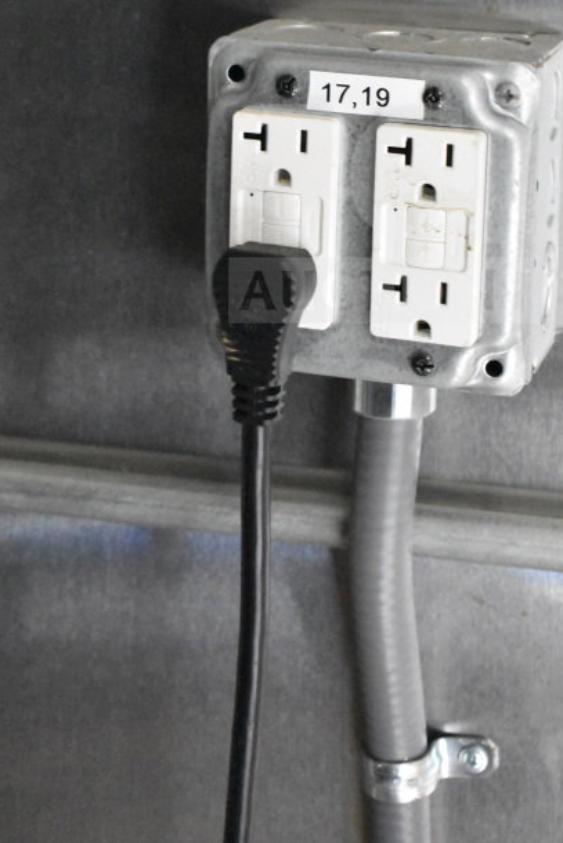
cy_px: 214
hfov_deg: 15.2
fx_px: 2110
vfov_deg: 22.4
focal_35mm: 90
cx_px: 383
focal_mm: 40
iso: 14400
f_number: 4.8
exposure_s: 1/60
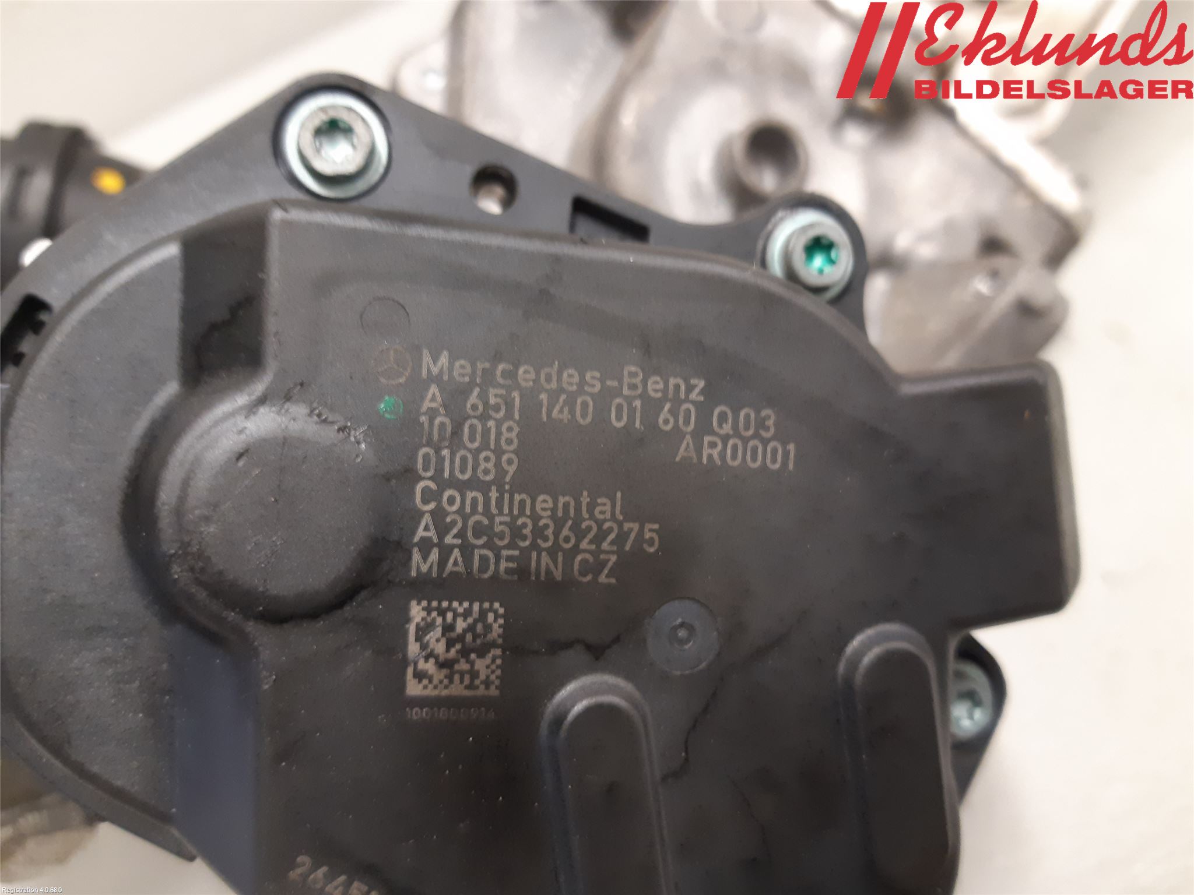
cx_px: 597
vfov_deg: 53.1
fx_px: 897
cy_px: 448
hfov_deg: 67.3
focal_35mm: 26
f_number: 1.7
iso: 250
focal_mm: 3.93
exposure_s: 1/25
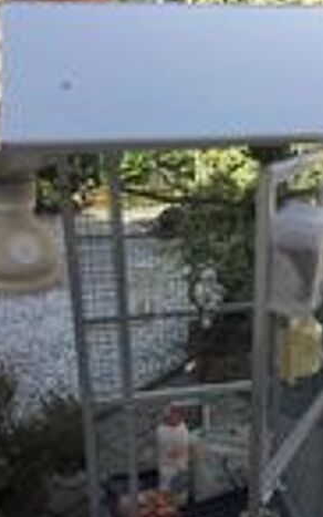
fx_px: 634
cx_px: 206
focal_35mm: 45
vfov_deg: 43.9
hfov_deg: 28.5
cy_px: 334
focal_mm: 3.3
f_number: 2.4
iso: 25
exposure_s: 1/450
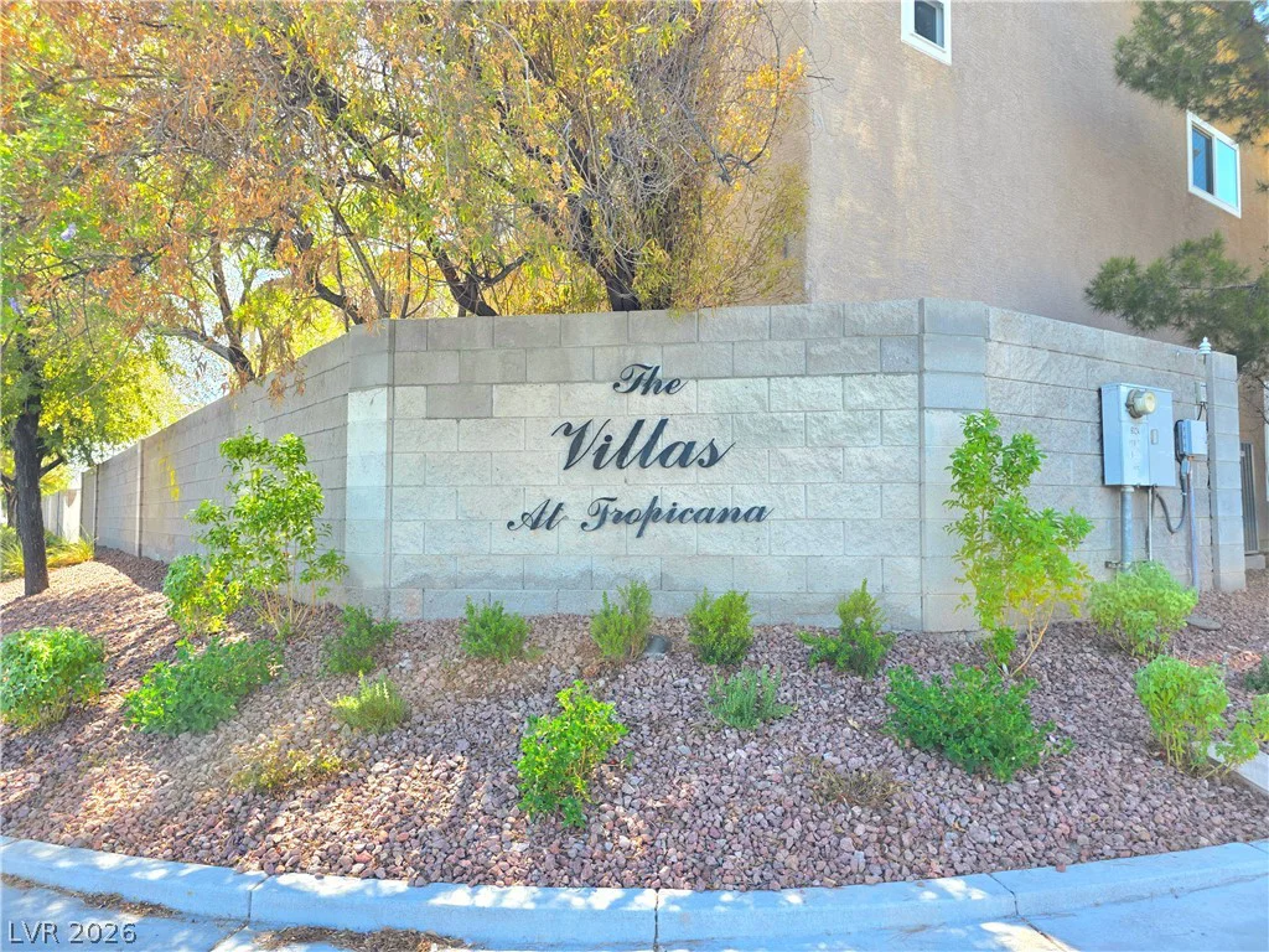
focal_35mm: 23
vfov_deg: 58.9
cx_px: 634
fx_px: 843
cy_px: 476
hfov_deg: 73.9
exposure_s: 1/370
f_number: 1.7
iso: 50
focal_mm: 6.3
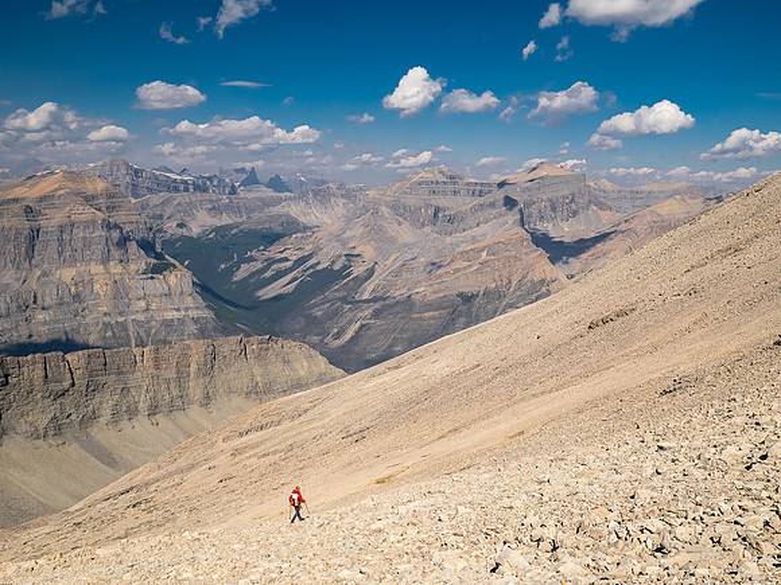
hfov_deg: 51.4
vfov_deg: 39.7
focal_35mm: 36
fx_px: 812
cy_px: 292
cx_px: 390
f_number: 8
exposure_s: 1/500
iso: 200
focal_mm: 18
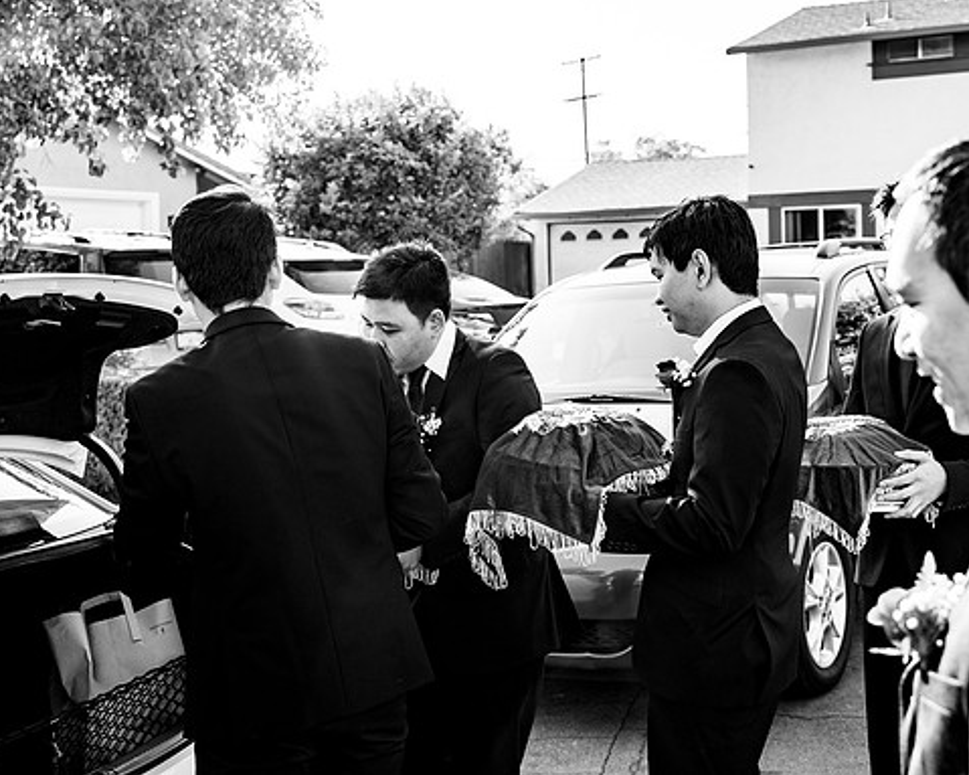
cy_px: 304
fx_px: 1462
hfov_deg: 36.7
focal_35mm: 51
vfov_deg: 29.6
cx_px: 513
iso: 100
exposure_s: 1/250
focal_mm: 36
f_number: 4
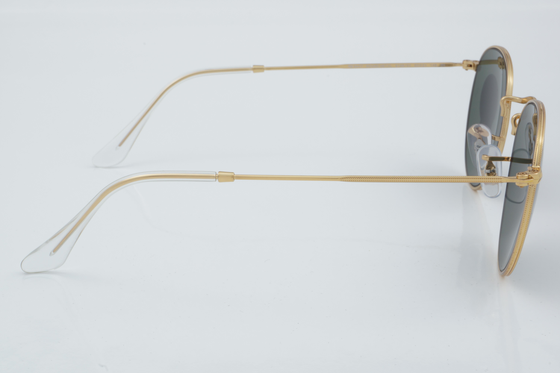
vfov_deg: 18.2
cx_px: 280
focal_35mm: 75
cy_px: 186
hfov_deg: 27.0
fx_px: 1167
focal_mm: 50
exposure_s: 1/4
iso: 100
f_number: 32
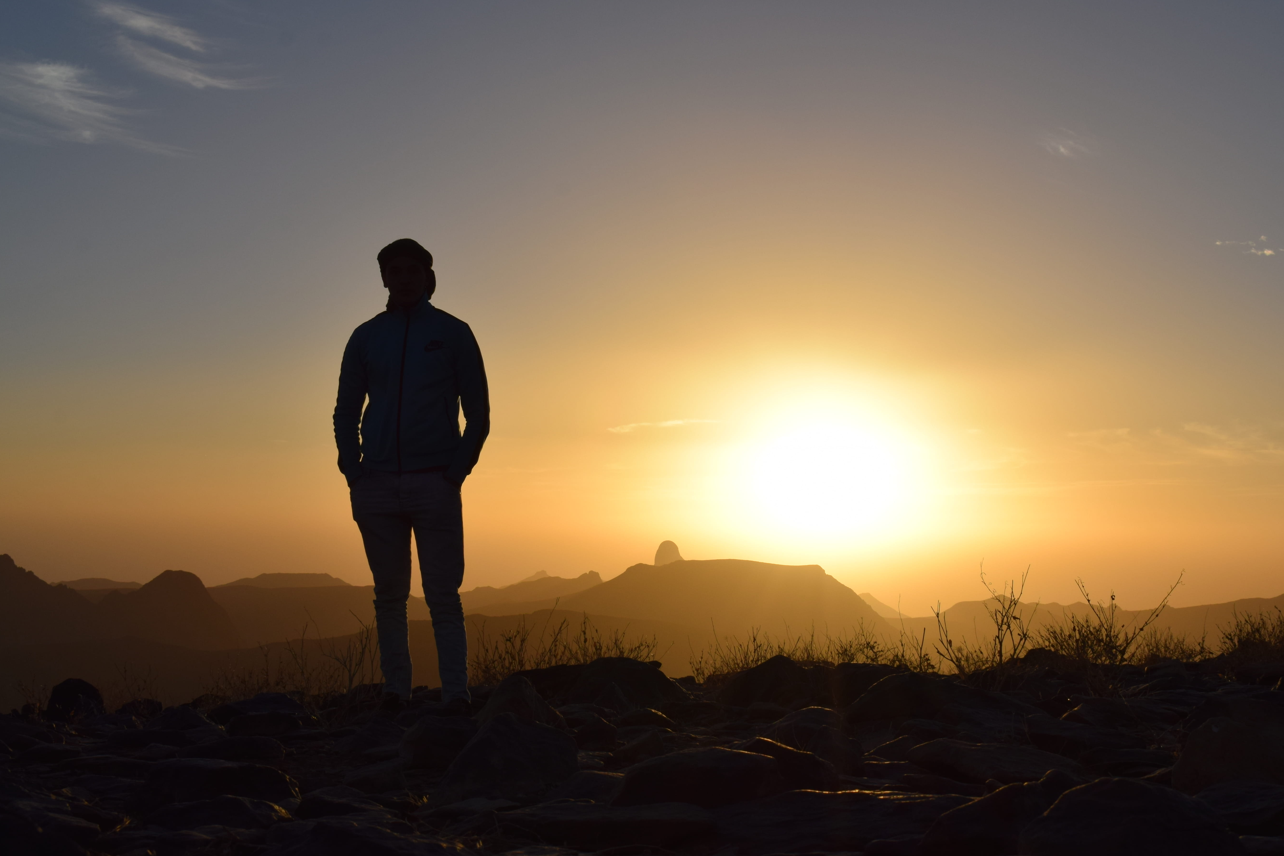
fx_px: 2033
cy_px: 442
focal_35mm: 57
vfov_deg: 23.8
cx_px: 692
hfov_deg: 35.0
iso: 200
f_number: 14
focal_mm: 34
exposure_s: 1/800
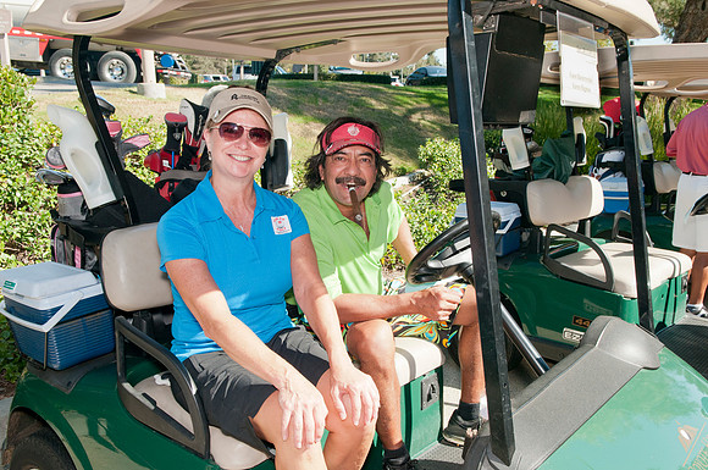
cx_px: 354
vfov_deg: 38.3
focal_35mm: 34
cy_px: 235
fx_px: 678
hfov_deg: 55.2
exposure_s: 1/160
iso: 400
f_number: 8
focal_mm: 23
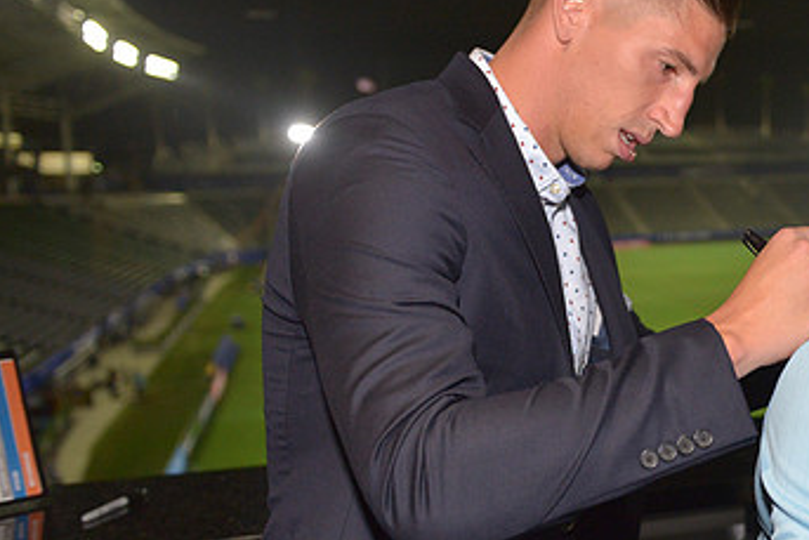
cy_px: 282
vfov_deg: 27.5
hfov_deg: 38.4
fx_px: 1102
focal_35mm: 49
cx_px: 679
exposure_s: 1/1600
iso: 2500
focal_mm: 29
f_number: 3.2
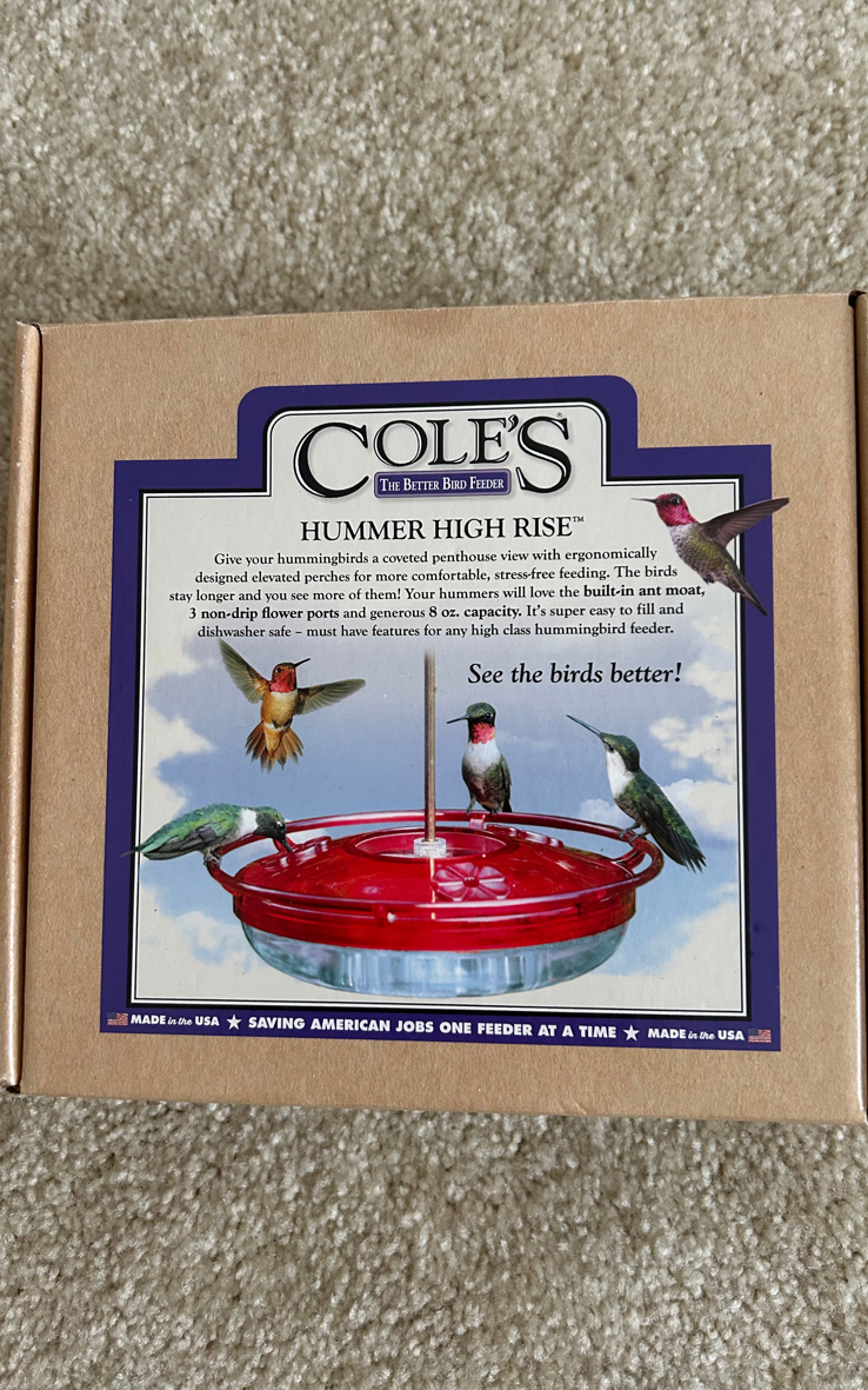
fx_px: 1060
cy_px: 687
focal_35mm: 28
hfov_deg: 44.5
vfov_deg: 66.5
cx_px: 428
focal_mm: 5.7
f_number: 1.5
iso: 200
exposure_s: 1/60
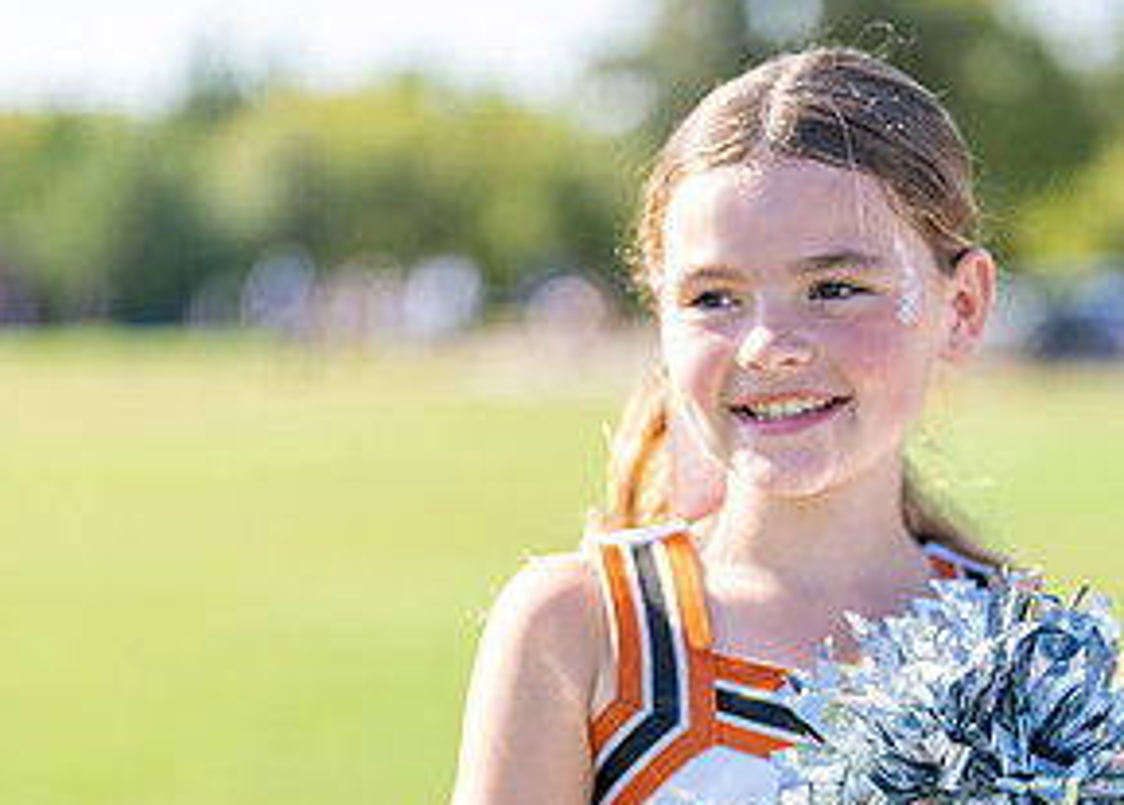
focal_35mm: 105
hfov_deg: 18.9
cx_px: 836
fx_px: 3355
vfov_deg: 13.5
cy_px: 789
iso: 100
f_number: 1.2
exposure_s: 1/2000
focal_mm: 50
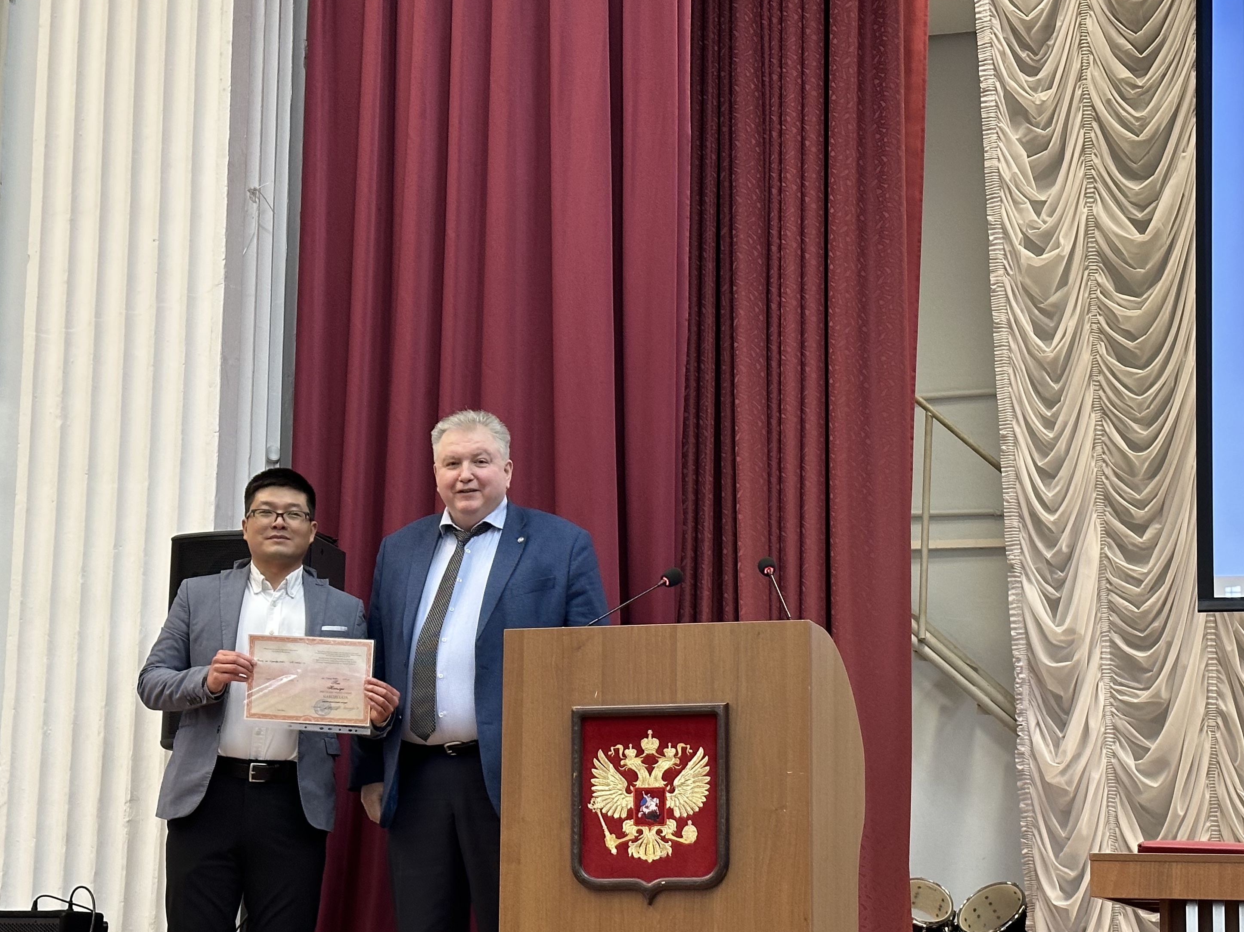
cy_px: 631
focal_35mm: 67
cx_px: 723
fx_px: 2407
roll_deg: -0.7
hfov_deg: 28.9
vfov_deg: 21.8
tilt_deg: +7.6
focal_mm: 6.86
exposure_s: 1/50
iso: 160
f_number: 1.78
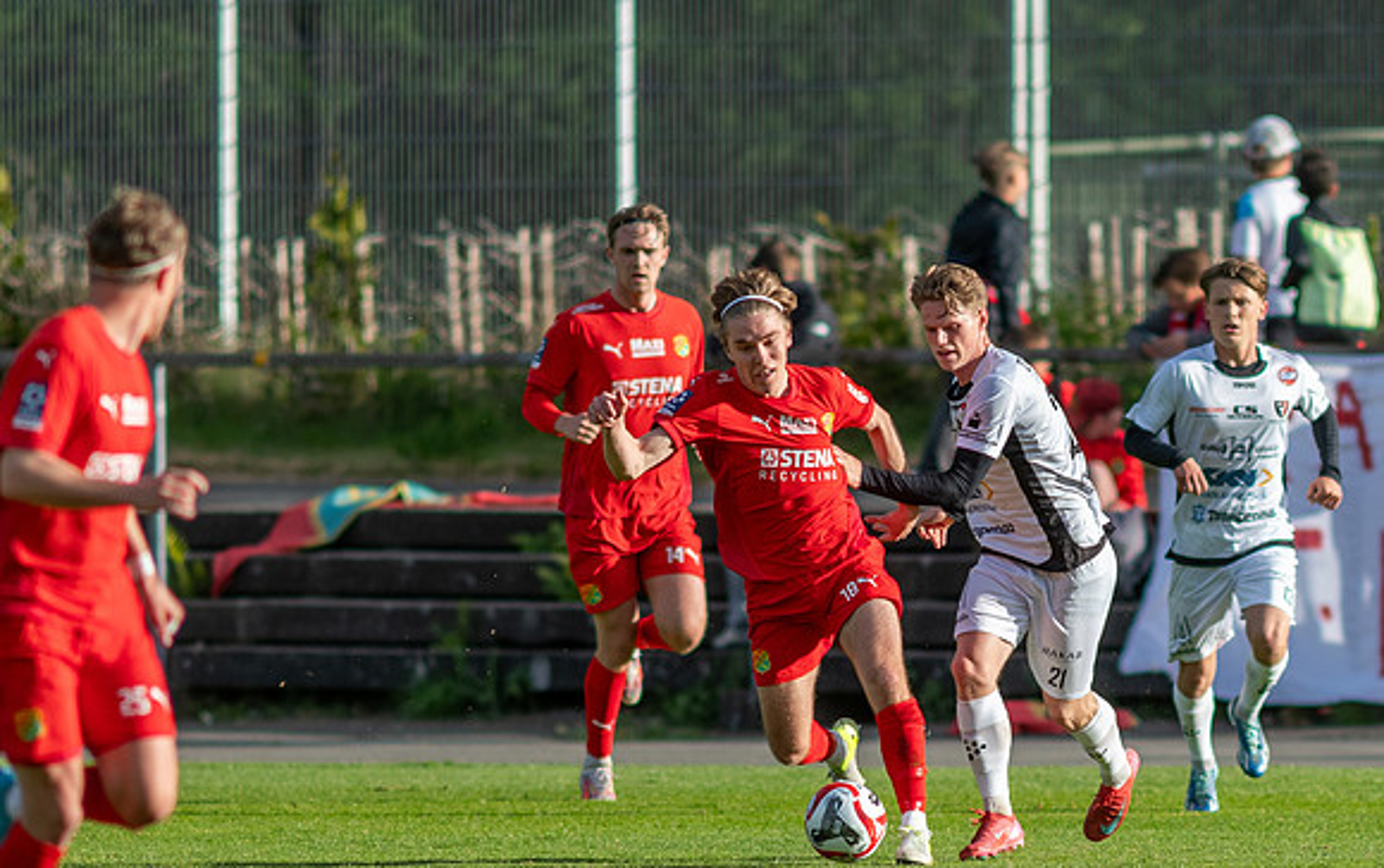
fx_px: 32013
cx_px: 922
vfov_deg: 1.6
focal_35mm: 848
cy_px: 614
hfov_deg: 2.5
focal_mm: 300
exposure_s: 1/2500
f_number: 3.2
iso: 180
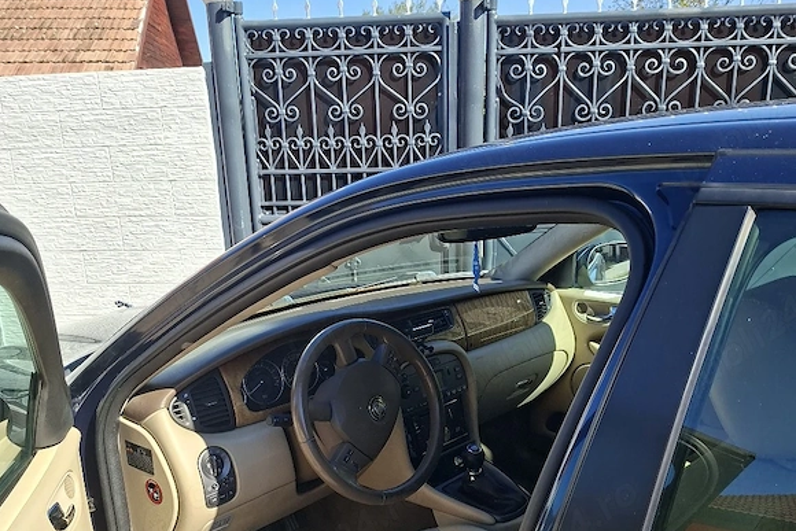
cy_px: 366
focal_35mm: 33
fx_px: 730
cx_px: 390
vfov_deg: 39.4
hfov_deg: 57.2
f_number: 1.8
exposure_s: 1/1250
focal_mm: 5.54
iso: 50
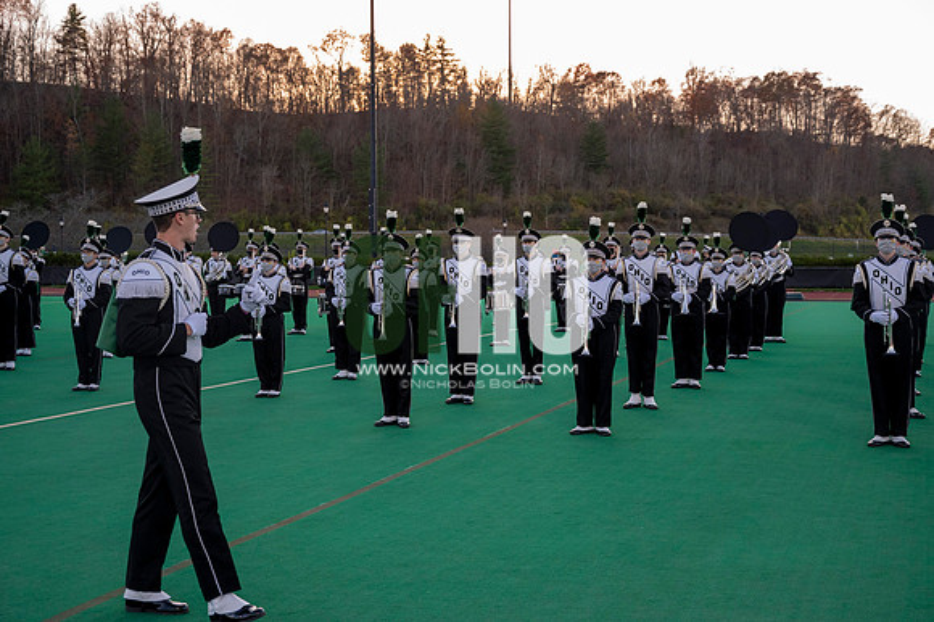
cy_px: 311
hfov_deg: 39.6
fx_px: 1296
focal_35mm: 50
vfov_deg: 27.0
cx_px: 467
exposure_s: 1/2000
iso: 2000
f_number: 4
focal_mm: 50
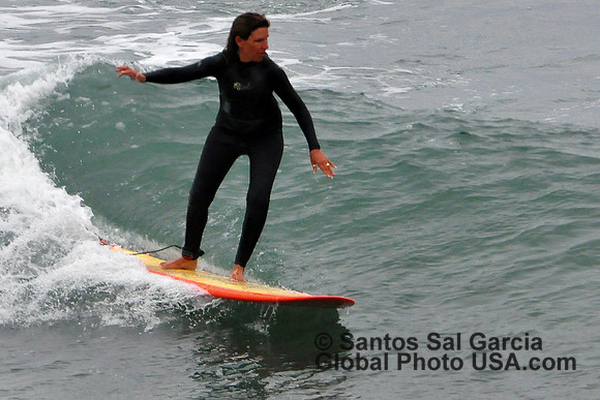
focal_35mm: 825
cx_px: 300
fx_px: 13753
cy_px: 200
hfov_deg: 2.5
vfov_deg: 1.7
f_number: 11
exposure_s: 1/1600
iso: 1250
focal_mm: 550
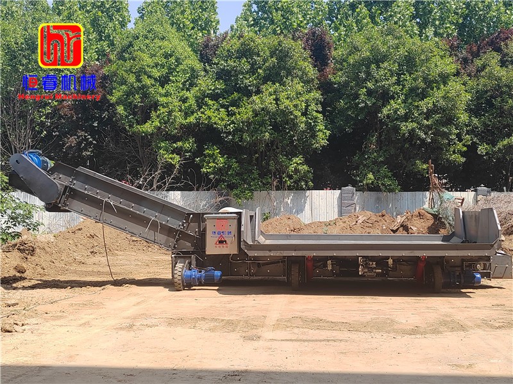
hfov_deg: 41.2
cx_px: 256
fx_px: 682
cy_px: 192
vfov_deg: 31.5
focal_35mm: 46
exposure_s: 1/1100
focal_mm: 5.52
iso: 100
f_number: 1.9
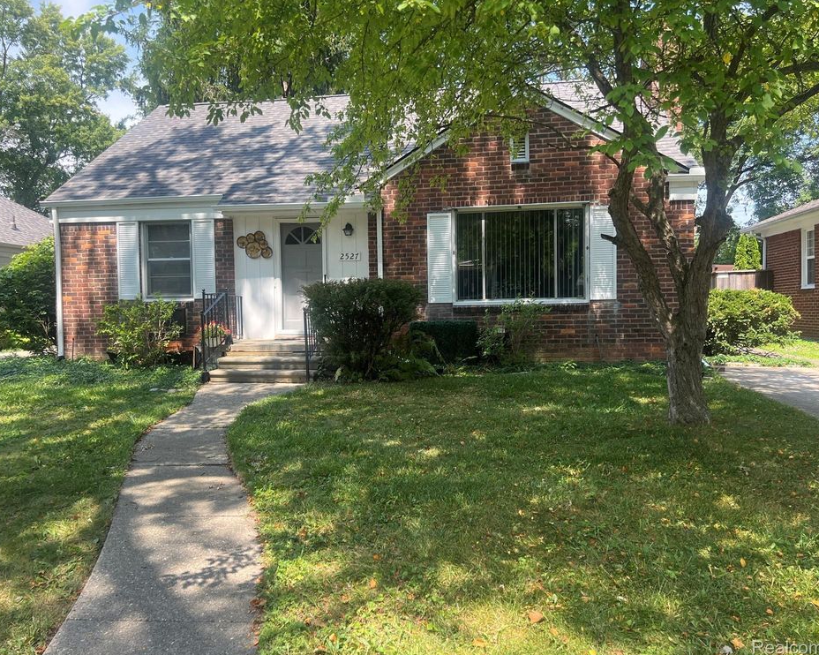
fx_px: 679
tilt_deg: -3.9
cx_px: 387
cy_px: 321
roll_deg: +0.7
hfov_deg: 62.2
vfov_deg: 51.5
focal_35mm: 28
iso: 50
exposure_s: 1/797
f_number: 1.5
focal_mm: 5.7
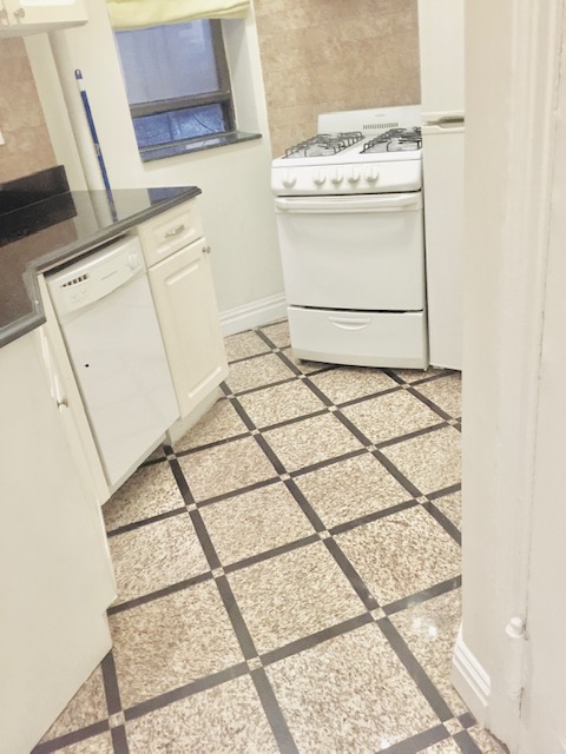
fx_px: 632
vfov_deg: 61.7
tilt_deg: -26.1
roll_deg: +9.3
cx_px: 283
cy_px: 377
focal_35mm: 29
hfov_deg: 48.2
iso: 125
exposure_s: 1/15
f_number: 2.2
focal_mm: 4.15
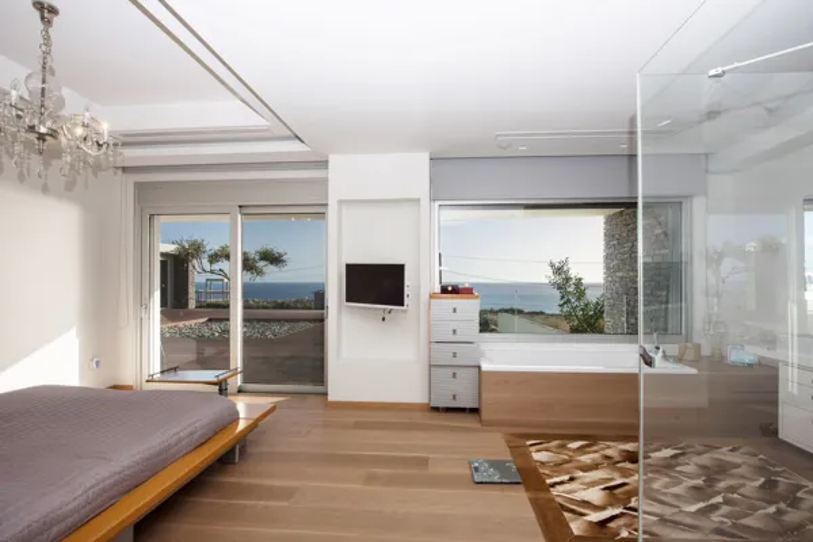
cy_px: 271
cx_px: 406
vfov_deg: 73.7
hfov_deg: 96.7
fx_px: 361
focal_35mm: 16
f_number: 20
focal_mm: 16
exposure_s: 1/50
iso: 200
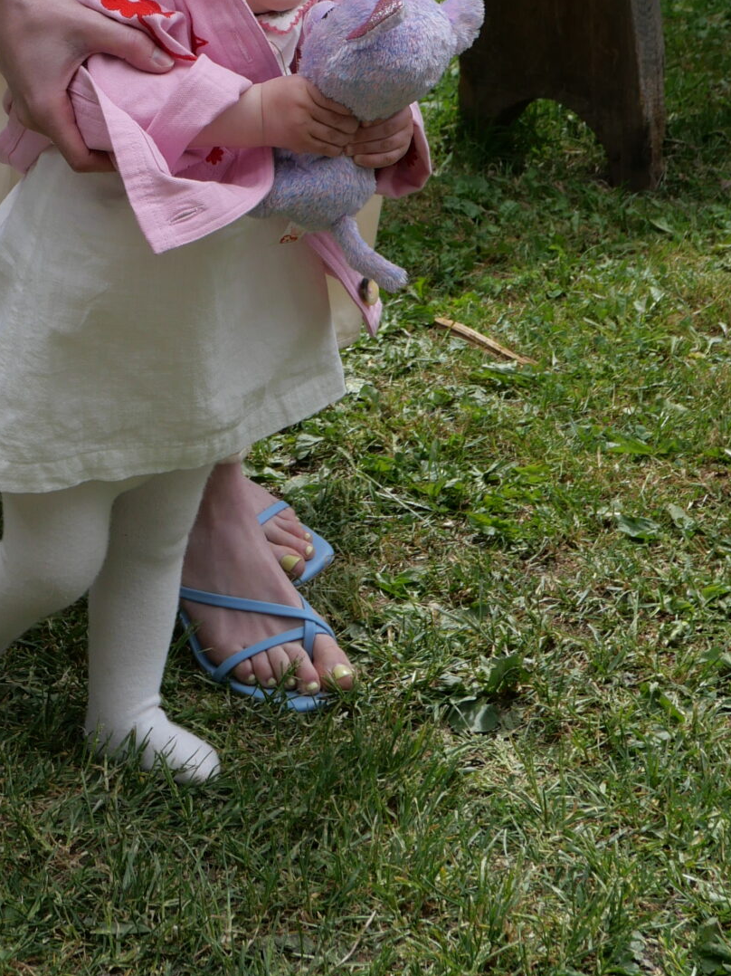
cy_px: -112
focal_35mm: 114
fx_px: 3211
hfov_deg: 12.8
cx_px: 9
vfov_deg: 16.7
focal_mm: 21.8
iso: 200
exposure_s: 1/400
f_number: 5.6
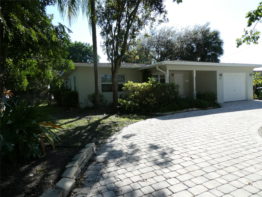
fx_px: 182
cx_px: 131
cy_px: 98
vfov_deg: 56.8
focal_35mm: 24
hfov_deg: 71.6
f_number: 3.3
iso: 80
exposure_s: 1/500
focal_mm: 4.3
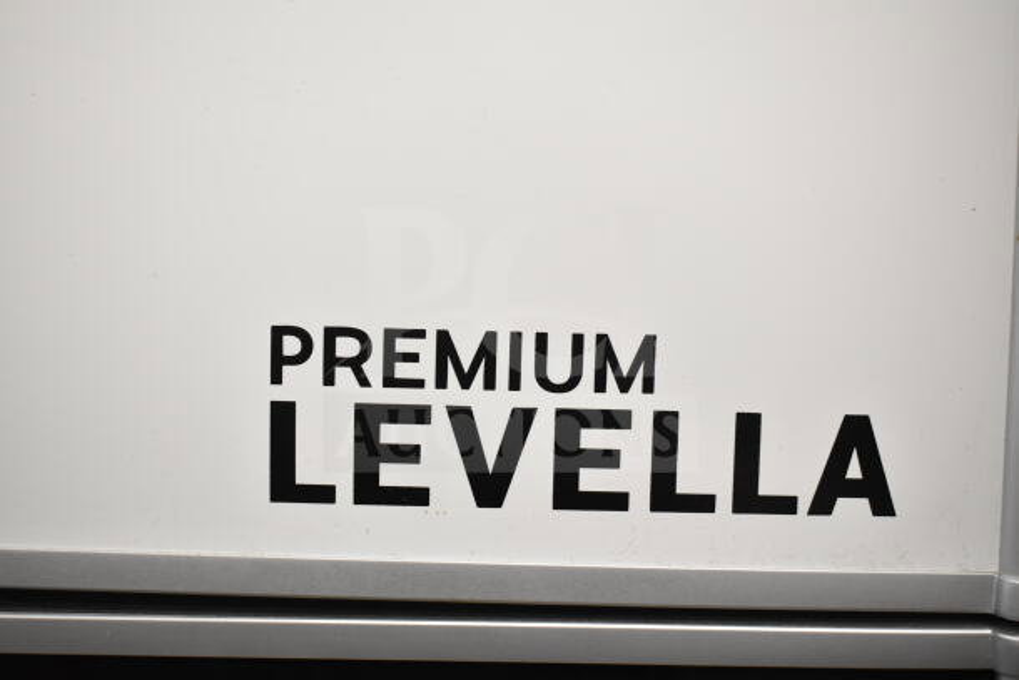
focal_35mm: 46
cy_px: 340
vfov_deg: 29.0
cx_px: 510
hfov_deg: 42.3
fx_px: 1316
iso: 1600
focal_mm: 31
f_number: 4.5
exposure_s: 1/80
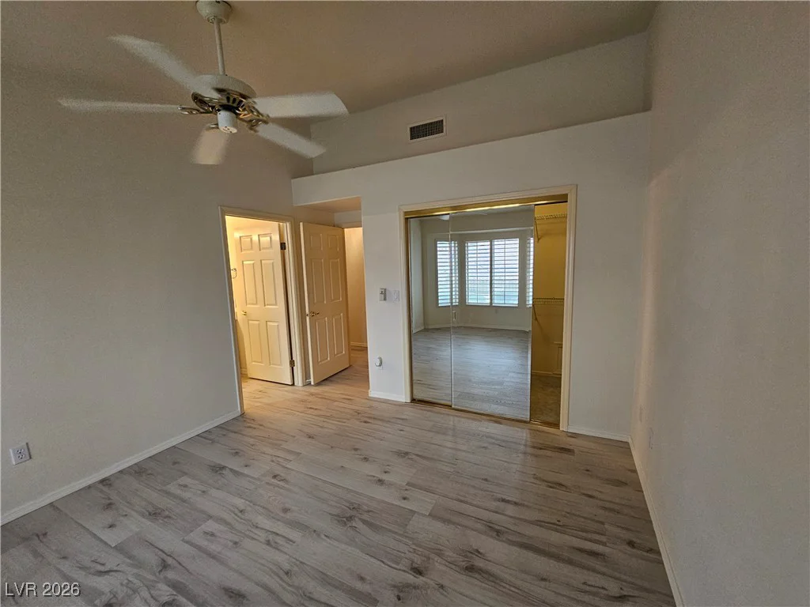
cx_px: 405
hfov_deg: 106.2
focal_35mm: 13
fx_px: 304
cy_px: 304
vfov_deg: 89.9
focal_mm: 2.2
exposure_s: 1/60
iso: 250
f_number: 2.2
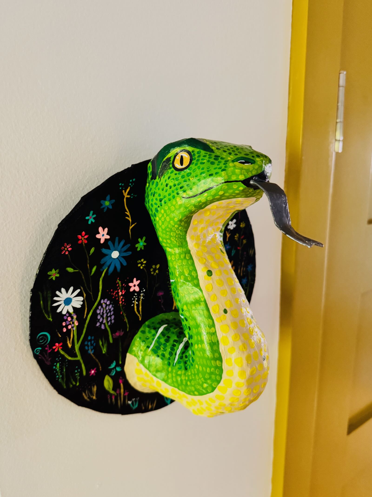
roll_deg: -2.3
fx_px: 344
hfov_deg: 56.8
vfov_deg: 71.6
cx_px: 186
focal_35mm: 24
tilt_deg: -13.7
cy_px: 248
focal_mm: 6.76
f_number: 1.78
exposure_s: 1/40
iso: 800
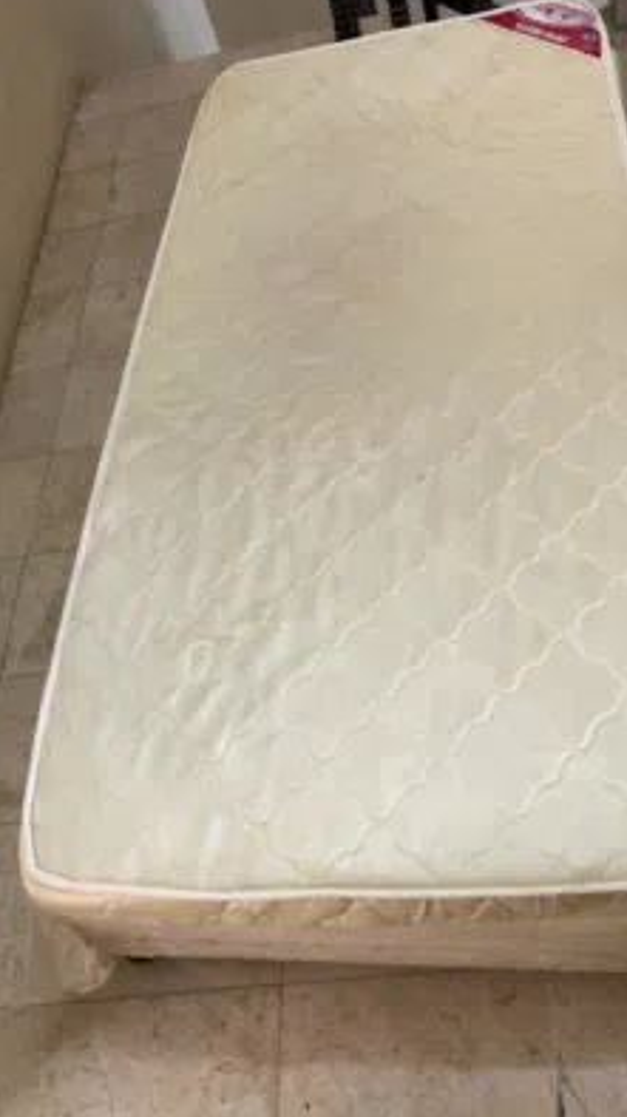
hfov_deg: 37.6
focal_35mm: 31
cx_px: 374
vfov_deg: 62.7
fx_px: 918
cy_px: 553
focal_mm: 4
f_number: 1.8
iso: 40
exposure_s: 1/17
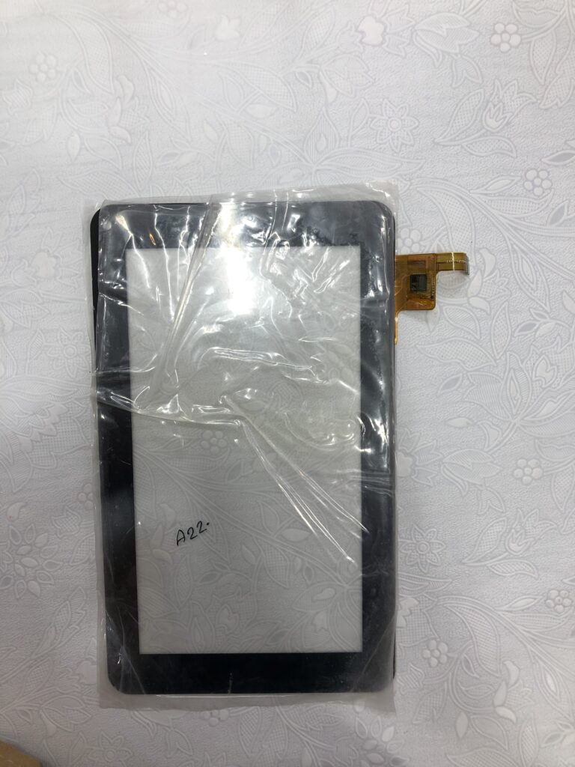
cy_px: 384
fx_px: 620
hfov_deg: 49.7
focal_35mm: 28
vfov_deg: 63.4
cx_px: 288
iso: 20
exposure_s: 1/101
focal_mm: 4
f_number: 1.8
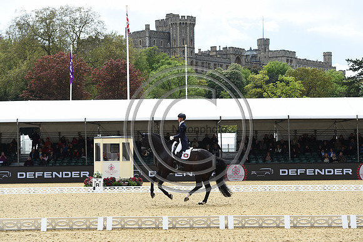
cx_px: 182
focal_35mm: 95
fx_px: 957
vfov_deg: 14.4
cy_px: 121
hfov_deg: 21.5
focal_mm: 95
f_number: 5
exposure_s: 1/1250
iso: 220
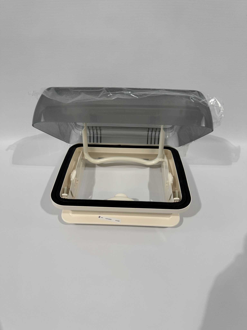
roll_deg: -0.5
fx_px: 228
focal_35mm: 24
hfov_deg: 56.8
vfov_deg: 71.6
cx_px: 124
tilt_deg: -42.7
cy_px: 165
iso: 80
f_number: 1.78
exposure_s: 1/349
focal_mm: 6.76
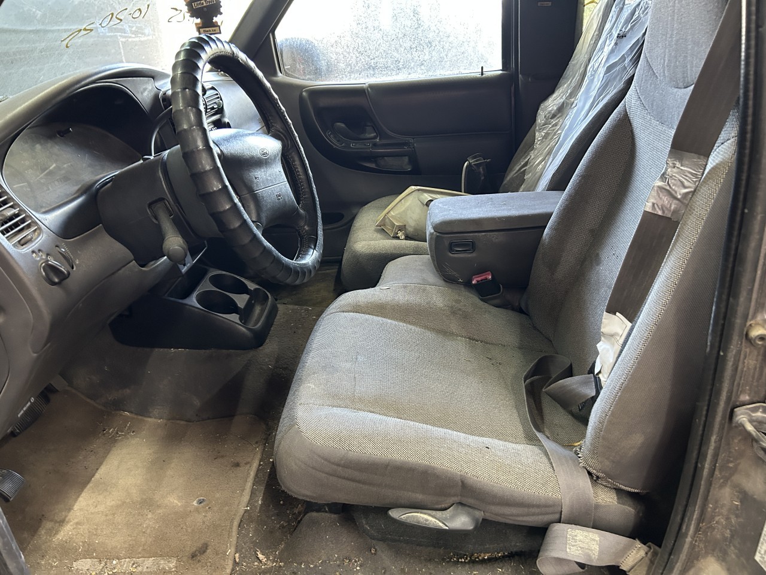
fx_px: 575
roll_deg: +3.3
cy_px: 288
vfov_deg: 53.1
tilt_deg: -24.0
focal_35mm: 26
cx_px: 383
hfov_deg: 67.3
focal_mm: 5.7
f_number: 1.5
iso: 400
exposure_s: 1/40
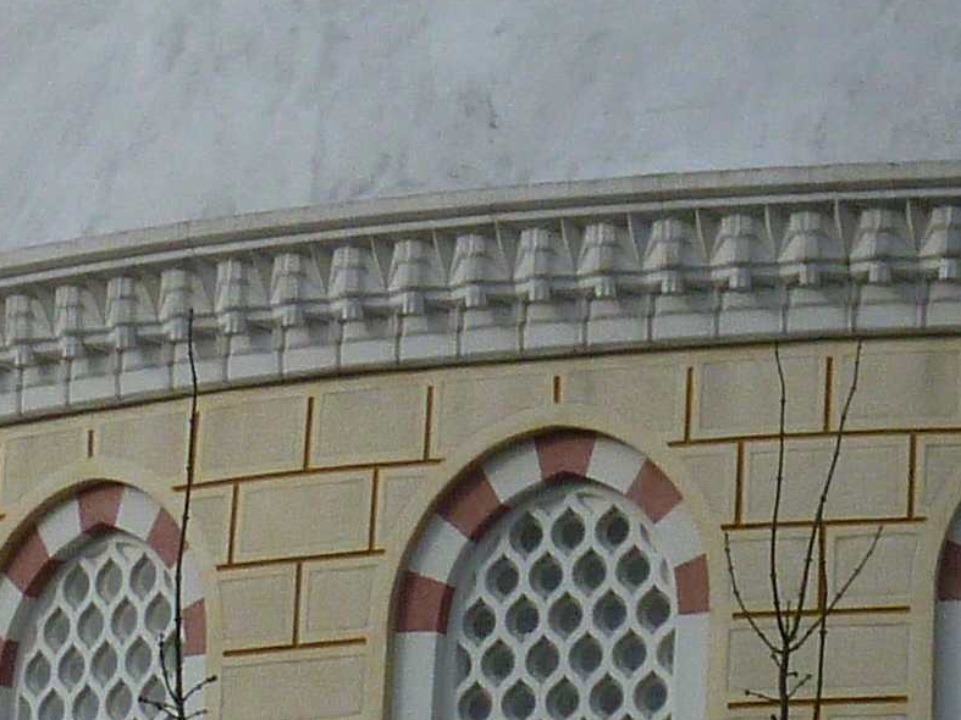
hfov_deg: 4.5
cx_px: 1883
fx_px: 12186
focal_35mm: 439
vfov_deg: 3.3
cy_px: -992
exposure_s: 1/500
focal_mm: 13.3
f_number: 4.4
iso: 100
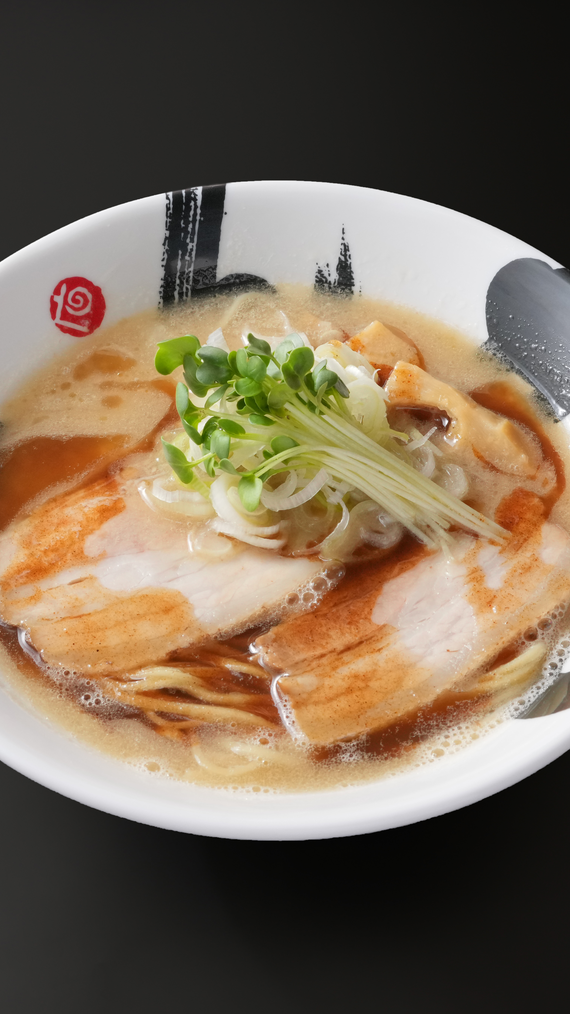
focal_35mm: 95
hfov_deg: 12.7
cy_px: 504
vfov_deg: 22.5
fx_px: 2553
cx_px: 286
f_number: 16
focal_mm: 60
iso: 1600
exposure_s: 1/200
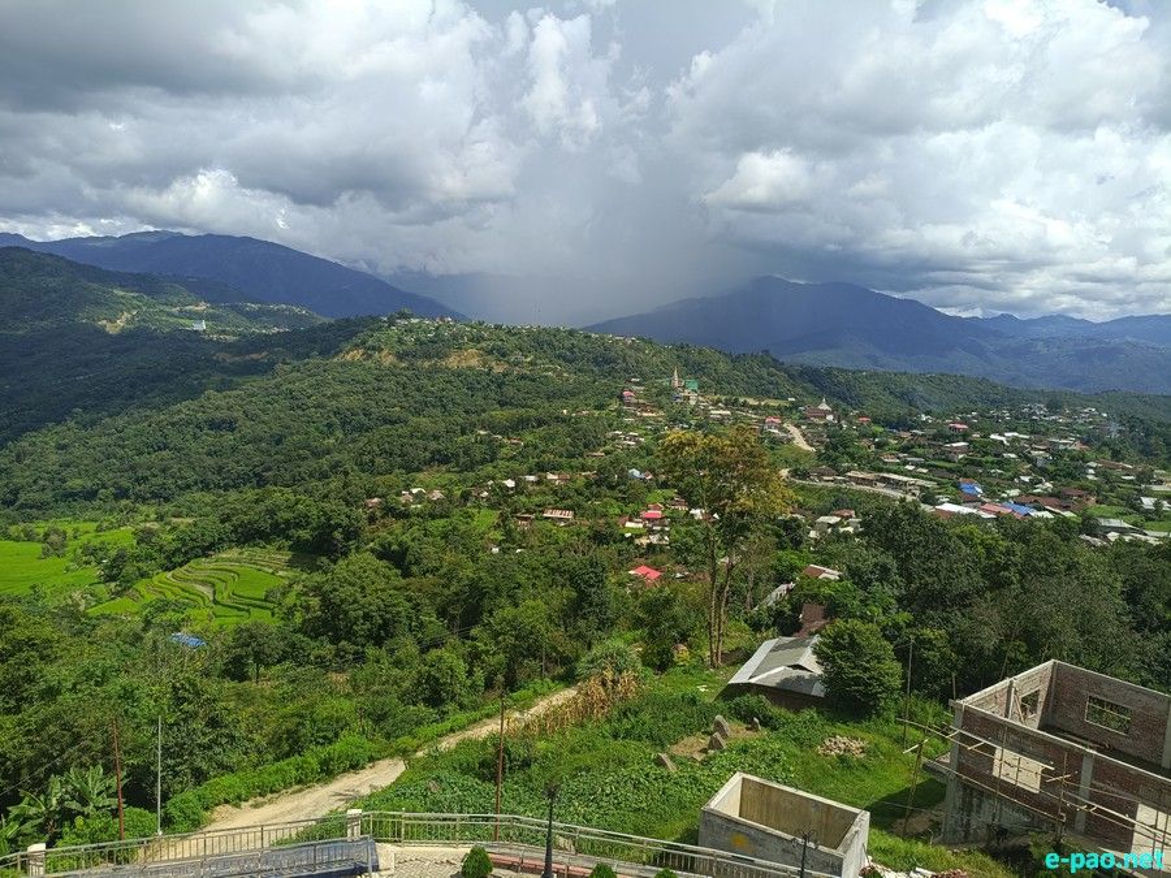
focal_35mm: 26
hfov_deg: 67.3
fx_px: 880
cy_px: 439
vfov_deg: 53.1
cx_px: 586
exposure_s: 1/219
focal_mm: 4.94
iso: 53
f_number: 1.5
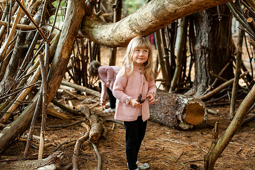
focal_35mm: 50
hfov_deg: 39.6
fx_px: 354
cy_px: 85
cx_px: 128
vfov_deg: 27.0
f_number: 3.2
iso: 1000
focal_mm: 50
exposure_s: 1/200
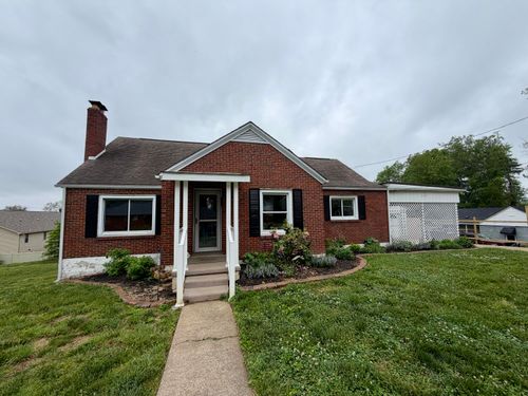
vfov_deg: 85.7
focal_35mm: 14
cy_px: 198
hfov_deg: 102.1
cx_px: 264
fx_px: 214
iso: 40
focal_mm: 2.22
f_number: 2.2
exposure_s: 1/742
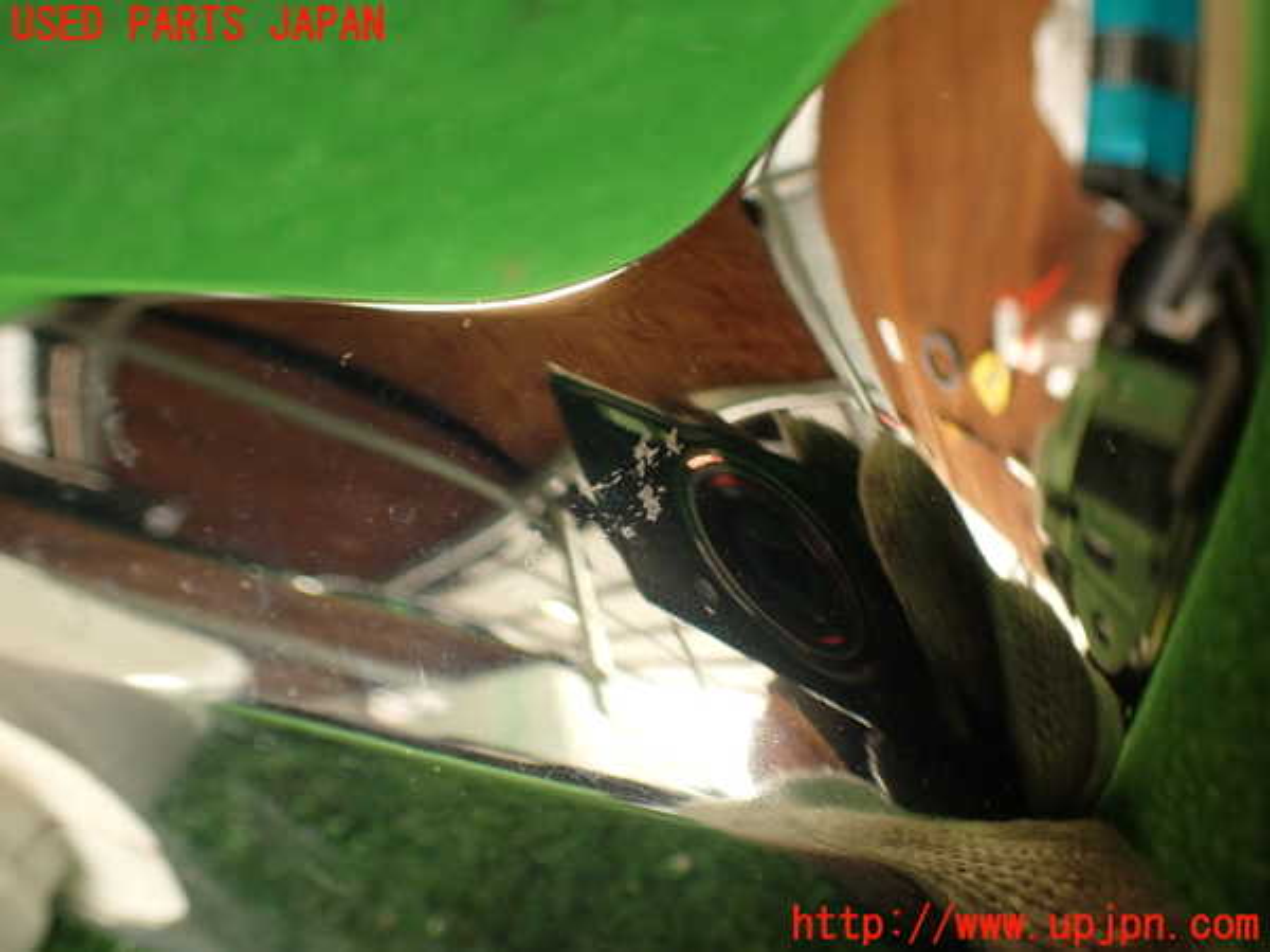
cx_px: 635
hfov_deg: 56.8
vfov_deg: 44.2
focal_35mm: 32
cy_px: 476
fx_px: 1174
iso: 200
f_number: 2.4
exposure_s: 1/50
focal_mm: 5.79
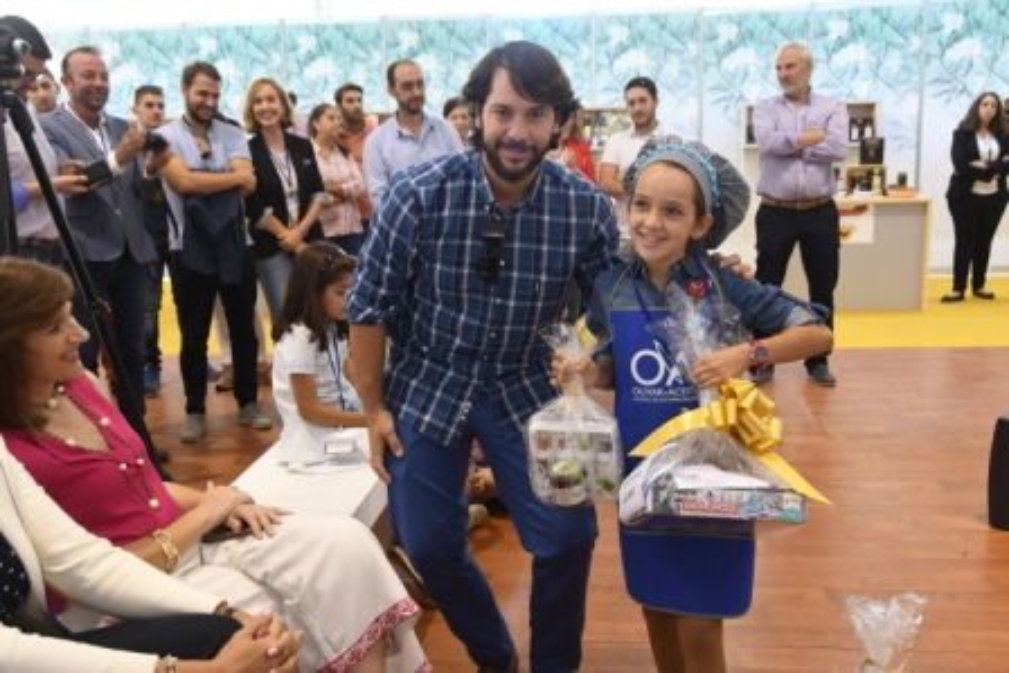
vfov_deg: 34.2
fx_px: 1093
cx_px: 504
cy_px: 336
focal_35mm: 39
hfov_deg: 49.5
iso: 1250
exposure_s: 1/50
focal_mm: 26
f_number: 5.6
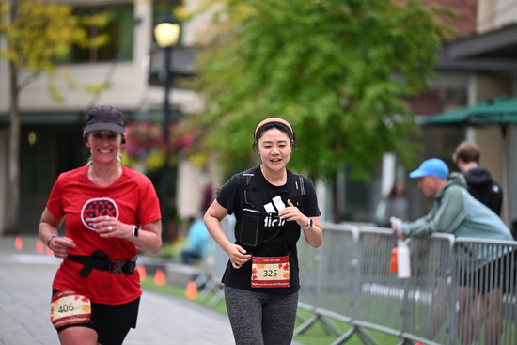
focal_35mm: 200
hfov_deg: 10.3
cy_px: 172
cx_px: 258
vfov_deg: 6.9
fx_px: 2873
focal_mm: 200
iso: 640
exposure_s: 1/1600
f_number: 2.8
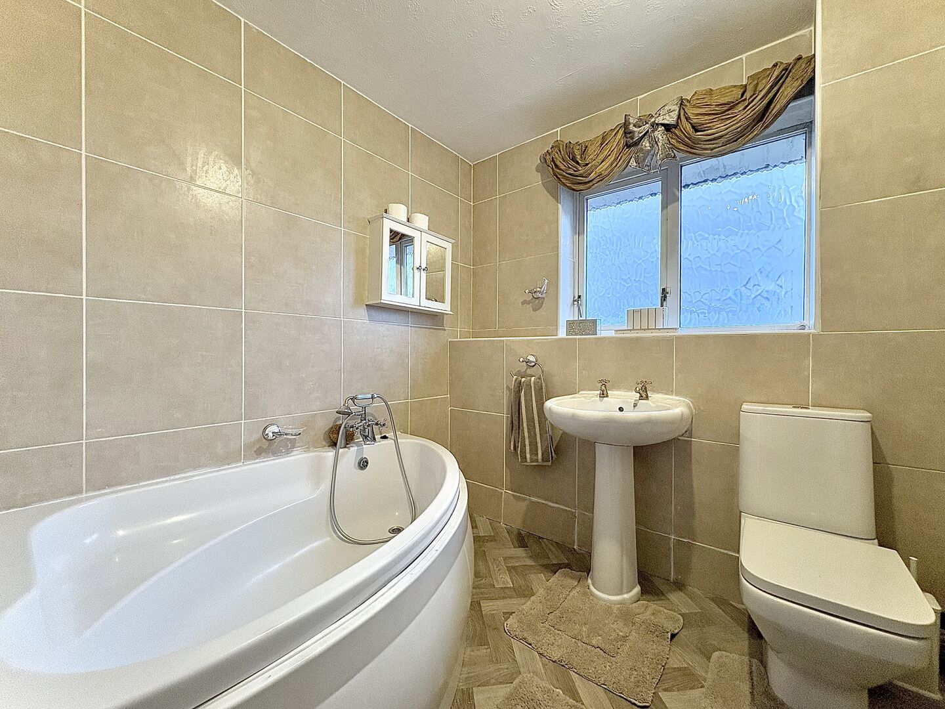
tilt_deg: -0.2
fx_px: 382
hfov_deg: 102.1
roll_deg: -0.1
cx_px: 472
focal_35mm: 14
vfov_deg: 85.7
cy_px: 354
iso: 250
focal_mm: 2.22
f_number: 2.2
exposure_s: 1/50
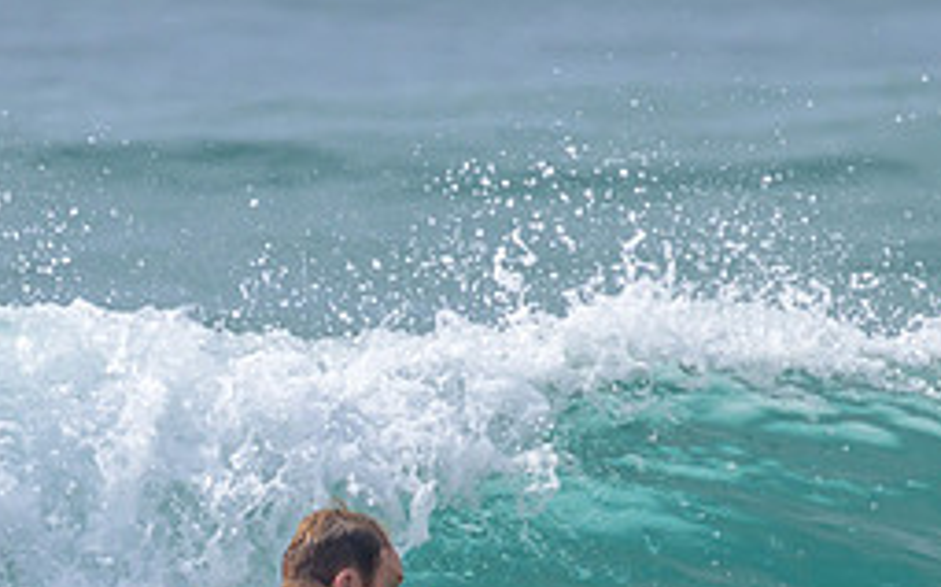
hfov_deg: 1.1
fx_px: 48771
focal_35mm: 1903
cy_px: 707
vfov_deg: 0.7
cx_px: 443
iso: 800
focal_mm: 800
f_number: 11
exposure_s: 1/2000
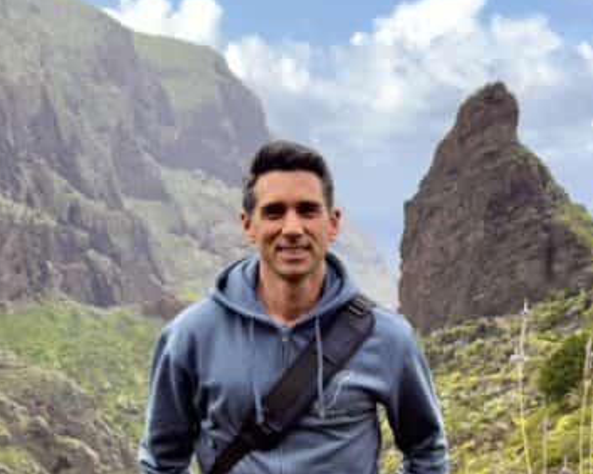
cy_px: 449
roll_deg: +2.0
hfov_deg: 27.9
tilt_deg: -12.8
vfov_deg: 21.8
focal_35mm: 68
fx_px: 1193
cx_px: 349
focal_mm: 6.76
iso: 100
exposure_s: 1/1067
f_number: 1.78
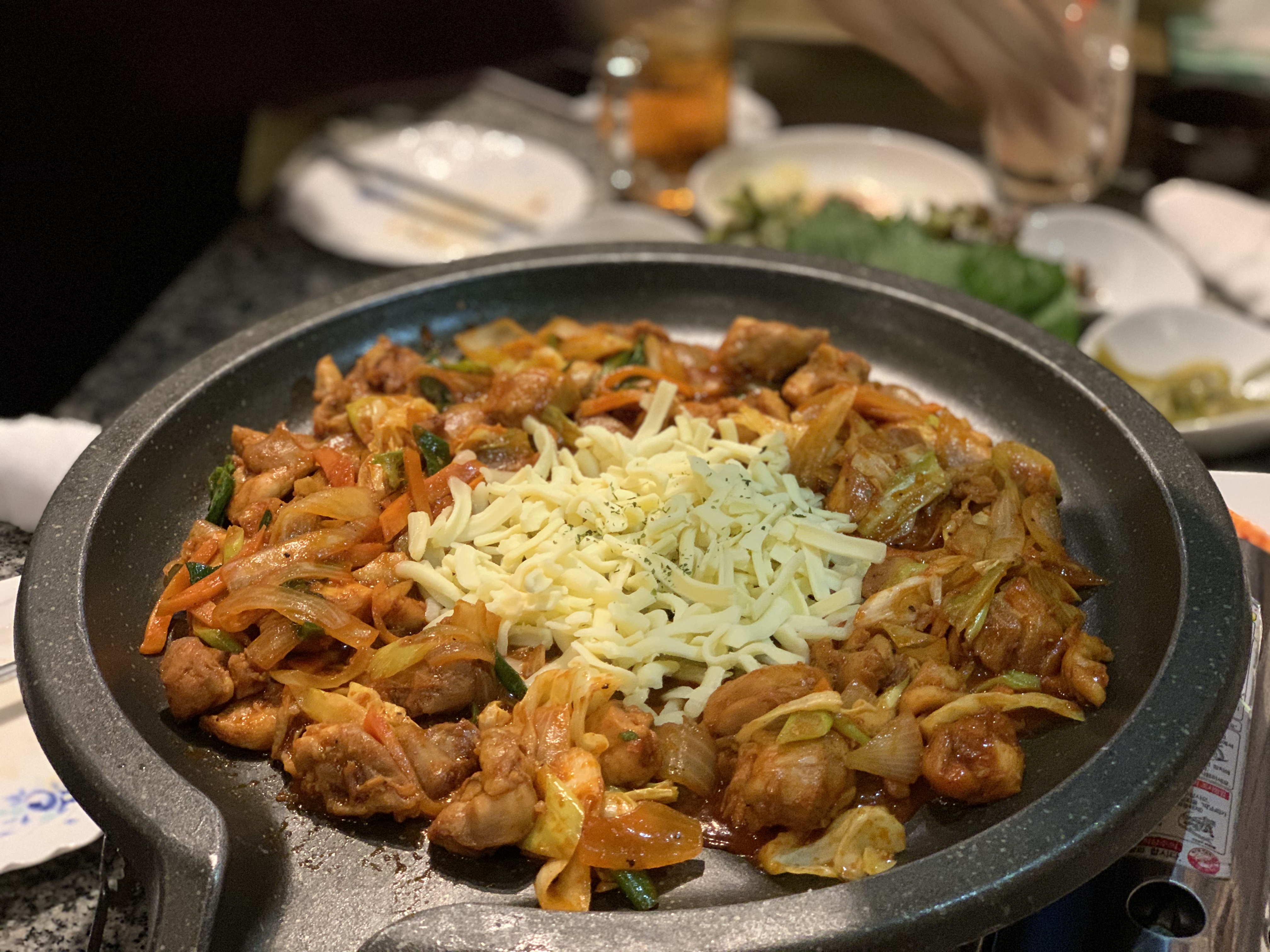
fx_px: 1908
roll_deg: +0.6
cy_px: 476
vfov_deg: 28.0
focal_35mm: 52
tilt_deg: -33.4
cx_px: 635
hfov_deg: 36.8
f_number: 2.4
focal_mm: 6
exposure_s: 1/50
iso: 320
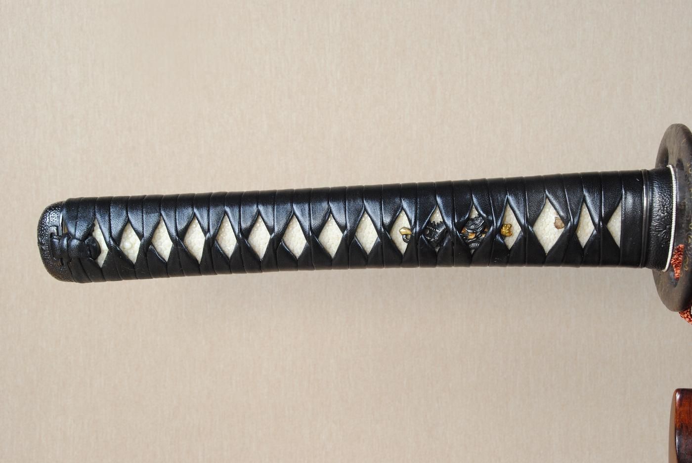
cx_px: 346
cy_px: 232
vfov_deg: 22.7
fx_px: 1155
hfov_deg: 33.4
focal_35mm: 60
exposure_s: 1/2
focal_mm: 40
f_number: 11
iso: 400
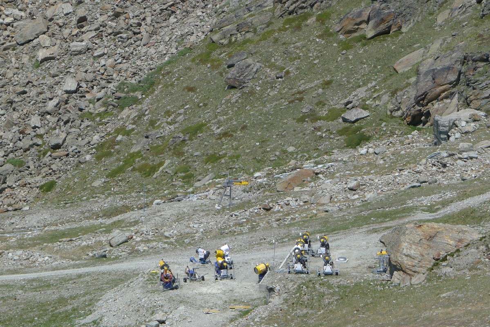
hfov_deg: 17.1
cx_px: 245
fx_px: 1634
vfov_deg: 11.4
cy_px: 164
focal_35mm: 120
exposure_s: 1/800
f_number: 4
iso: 80
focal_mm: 19.2
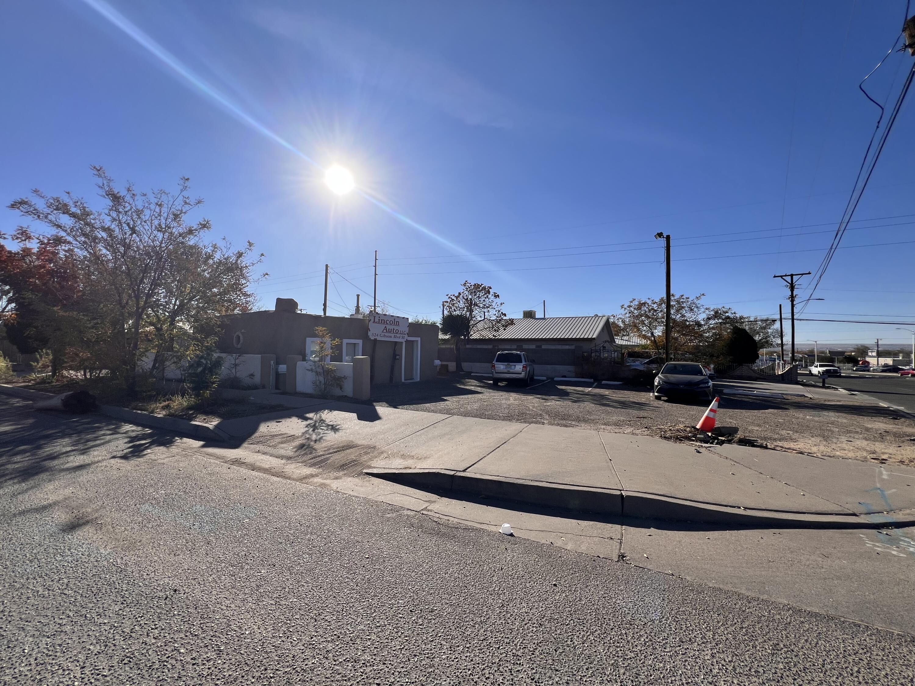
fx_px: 344
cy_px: 343
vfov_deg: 89.9
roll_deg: -0.2
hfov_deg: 106.2
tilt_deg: +0.6
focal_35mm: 13
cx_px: 458
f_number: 1.8
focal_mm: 1.57
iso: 32
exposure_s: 1/3774
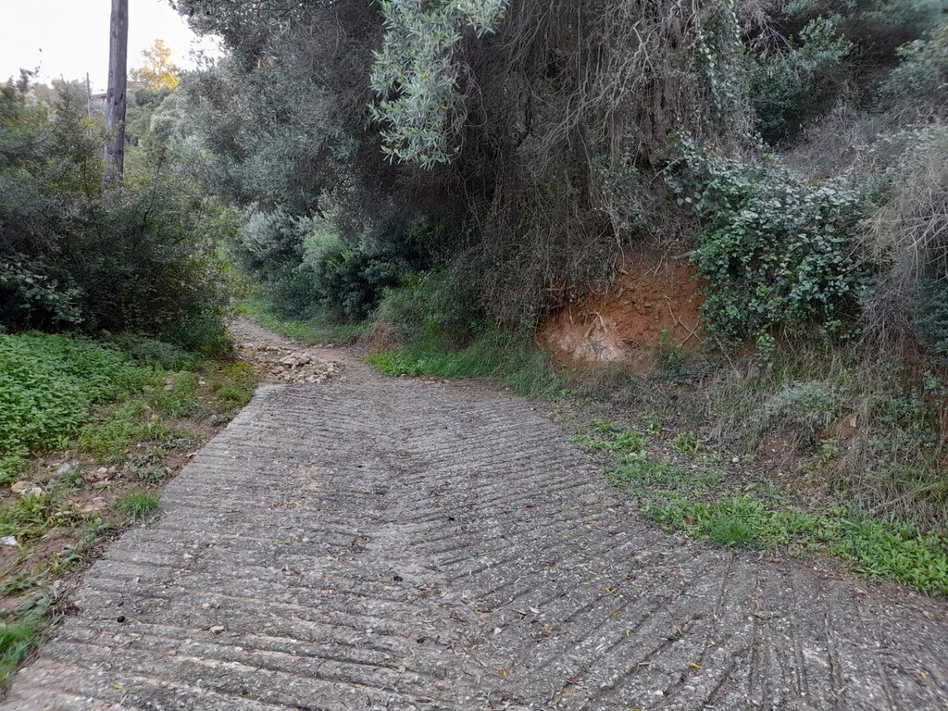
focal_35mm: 25
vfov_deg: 54.9
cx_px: 474
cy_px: 356
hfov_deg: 69.4
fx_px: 685
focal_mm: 4.6
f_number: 2
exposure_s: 1/50
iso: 64
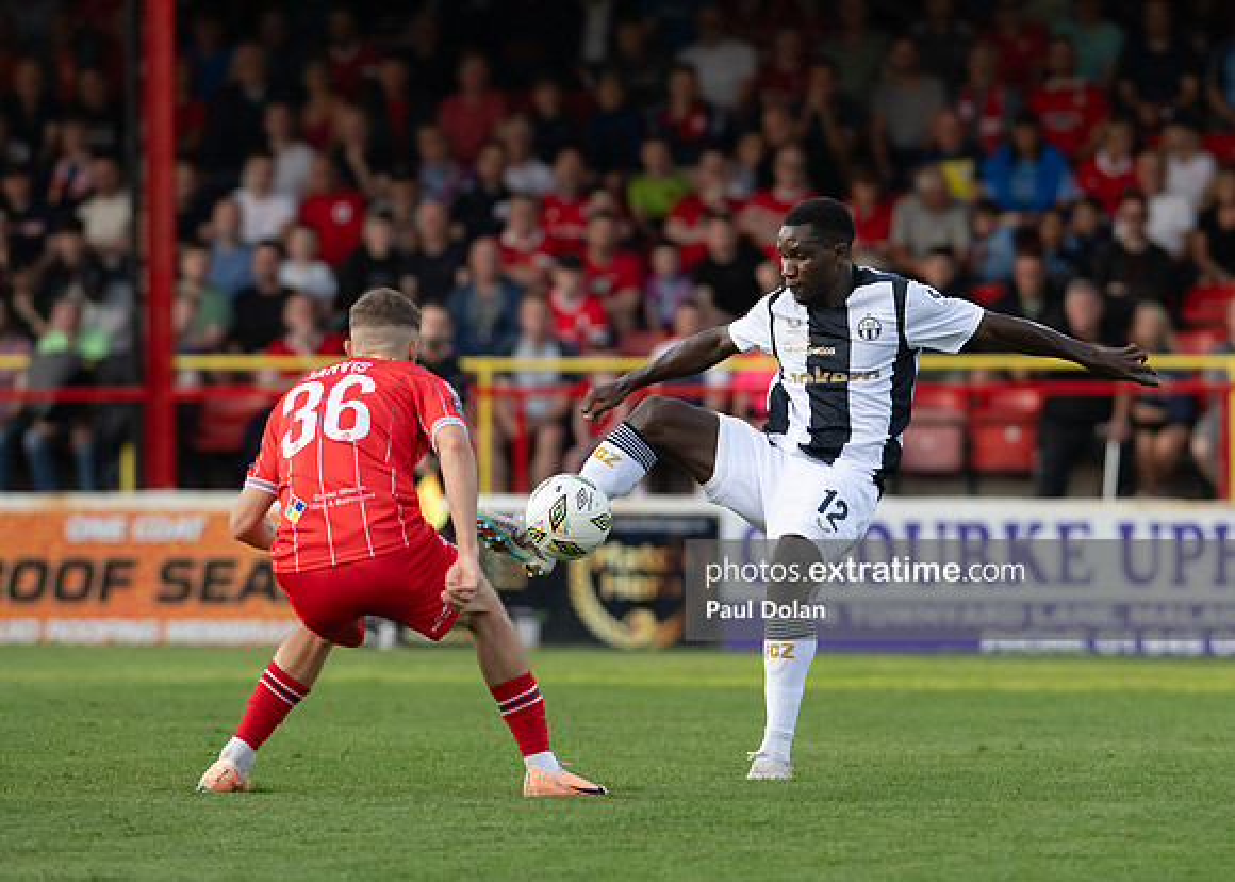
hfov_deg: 5.3
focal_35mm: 381
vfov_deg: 3.8
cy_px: 425
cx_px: 745
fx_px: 13343
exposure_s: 1/1250
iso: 800
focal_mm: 300
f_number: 4.5
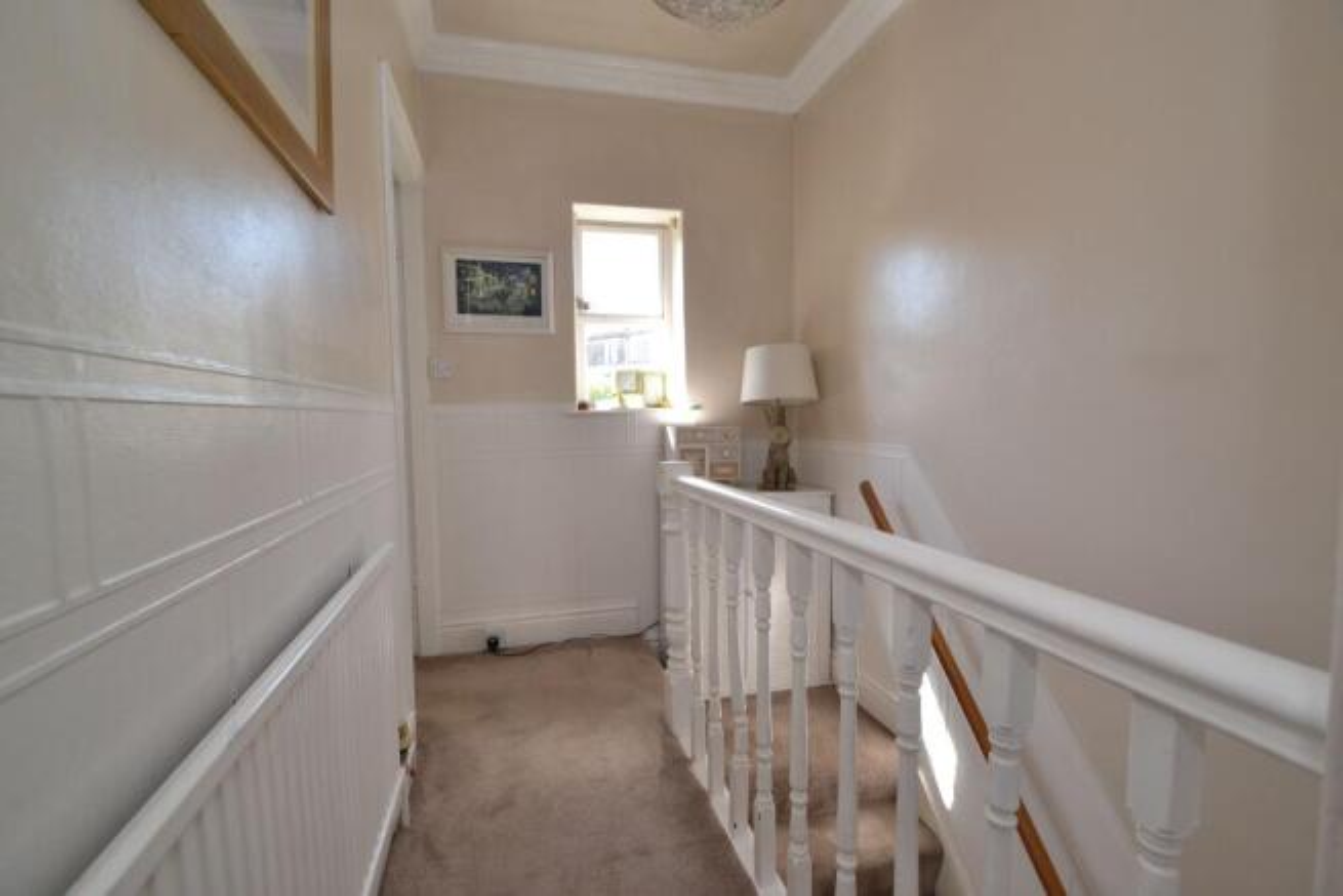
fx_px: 560
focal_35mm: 15
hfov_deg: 100.4
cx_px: 672
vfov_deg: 77.4
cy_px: 448
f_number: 5
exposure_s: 1/100
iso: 400
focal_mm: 10
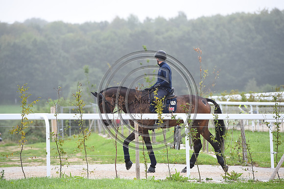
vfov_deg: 6.9
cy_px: 94
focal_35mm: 200
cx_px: 142
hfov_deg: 10.3
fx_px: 1577
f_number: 5
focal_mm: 200
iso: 1100
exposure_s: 1/800
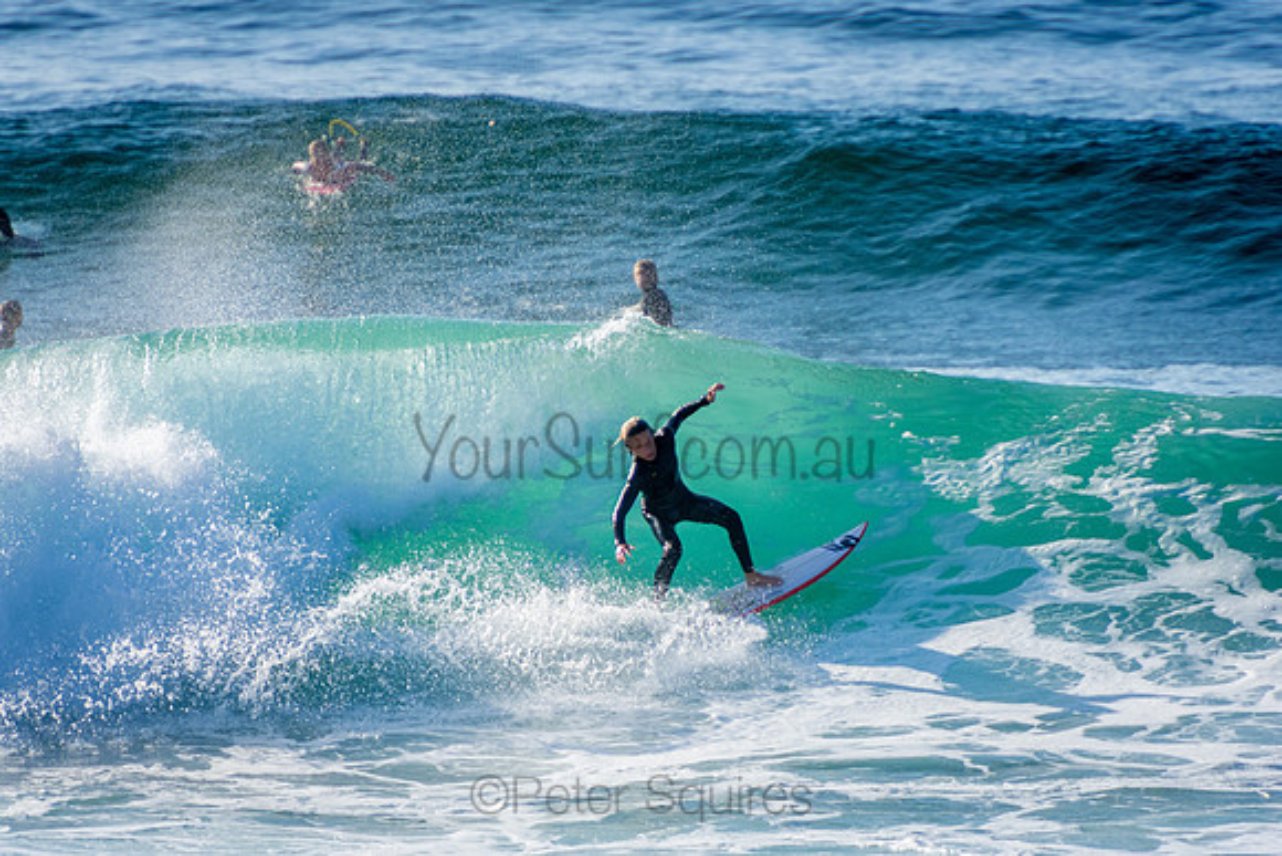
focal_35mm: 600
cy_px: 428
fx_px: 21371
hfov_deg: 3.4
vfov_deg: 2.3
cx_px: 641
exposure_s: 1/2000
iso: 250
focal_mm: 400
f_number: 5.6
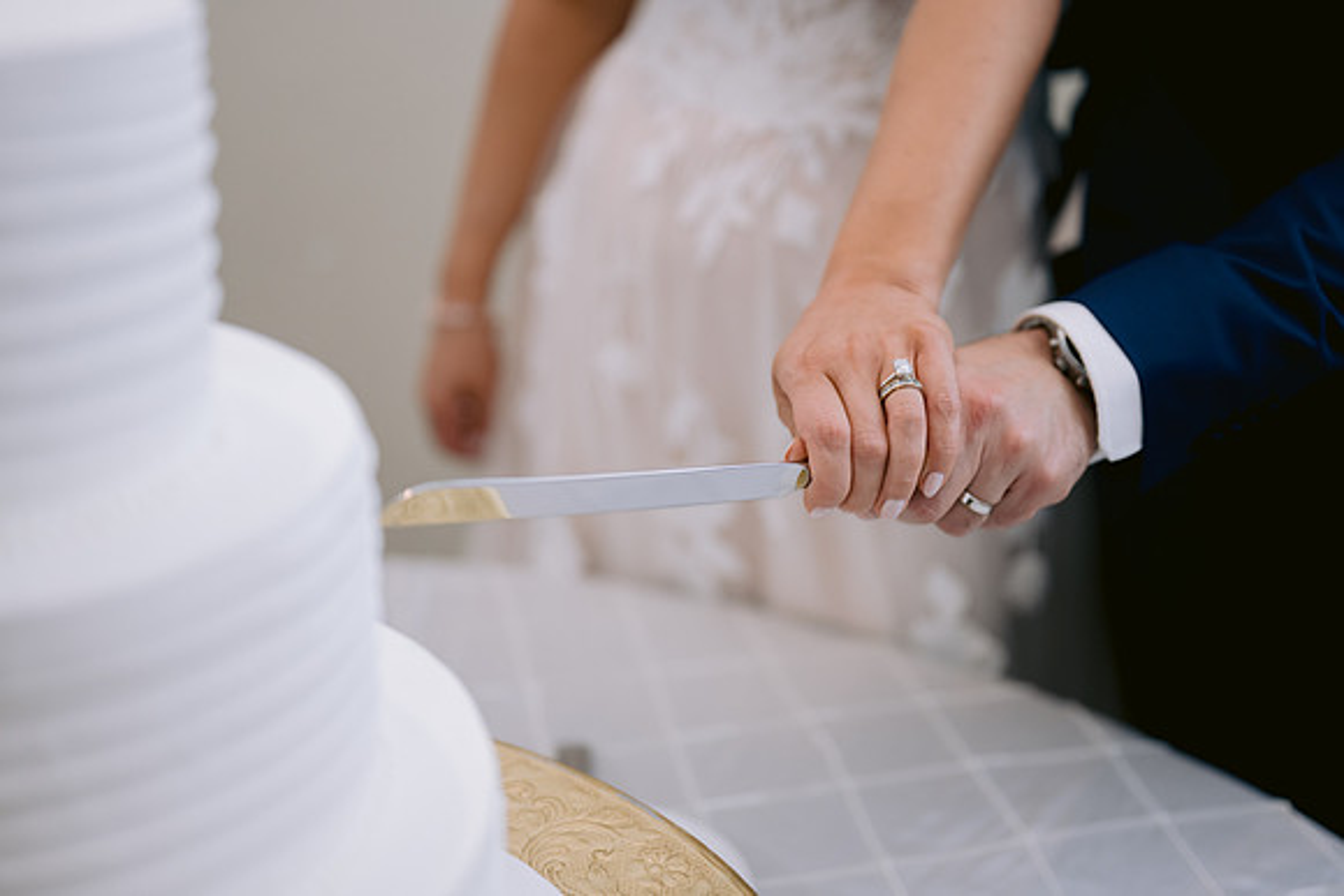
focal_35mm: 50
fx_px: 1867
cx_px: 672
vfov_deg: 27.0
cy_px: 448
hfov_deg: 39.6
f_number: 2
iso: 320
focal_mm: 50
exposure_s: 1/125
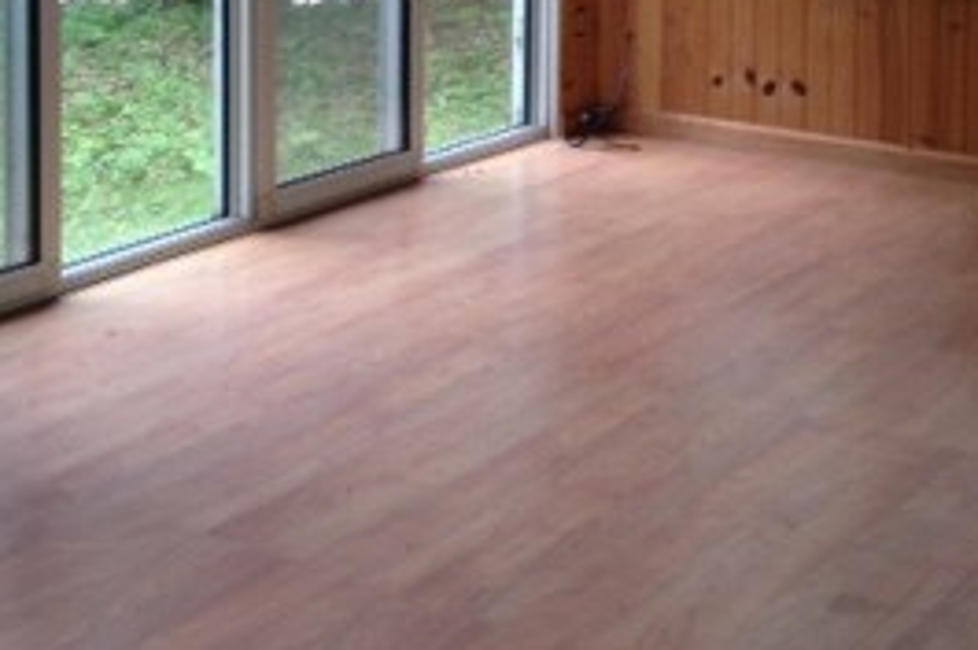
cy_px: -111
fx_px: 2252
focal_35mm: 83
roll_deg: -1.2
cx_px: 347
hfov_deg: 24.4
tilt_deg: -4.2
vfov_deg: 15.8
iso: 50
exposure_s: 1/40
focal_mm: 4.12
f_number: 2.4
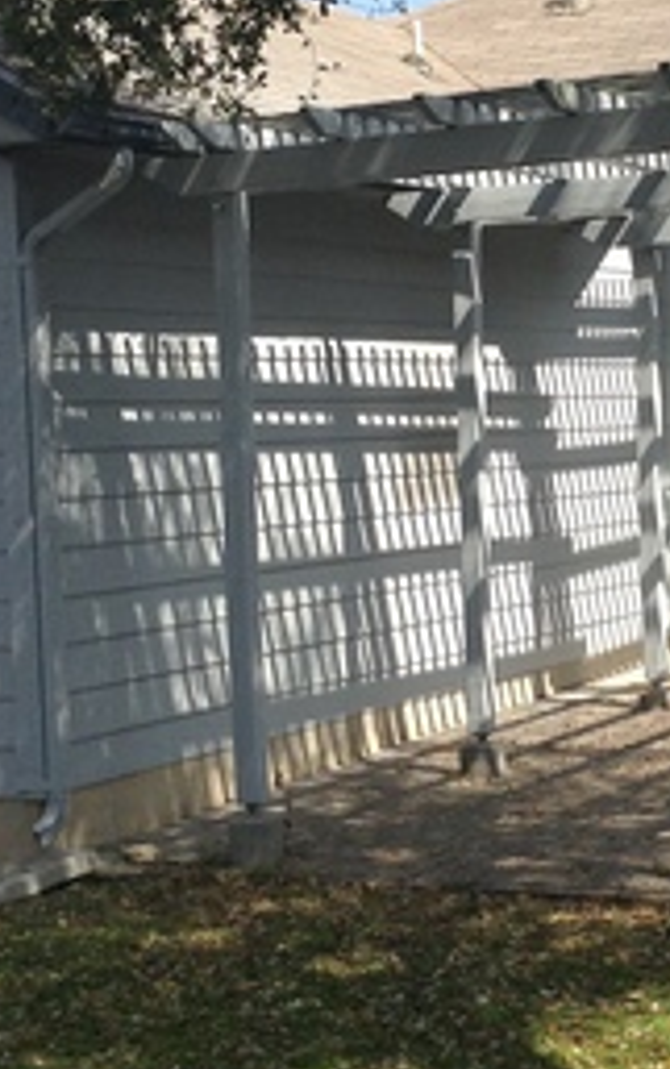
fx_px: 2537
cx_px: 599
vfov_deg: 23.7
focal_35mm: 87
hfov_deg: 14.9
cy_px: 387
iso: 25
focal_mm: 3.3
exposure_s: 1/698
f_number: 2.4
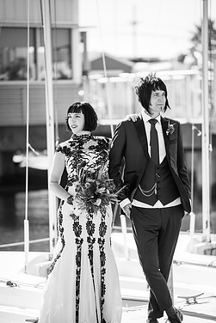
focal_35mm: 177
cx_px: 122
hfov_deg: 7.8
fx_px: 1591
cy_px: 187
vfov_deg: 11.6
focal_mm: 148
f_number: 2.8
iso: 200
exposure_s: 1/1250
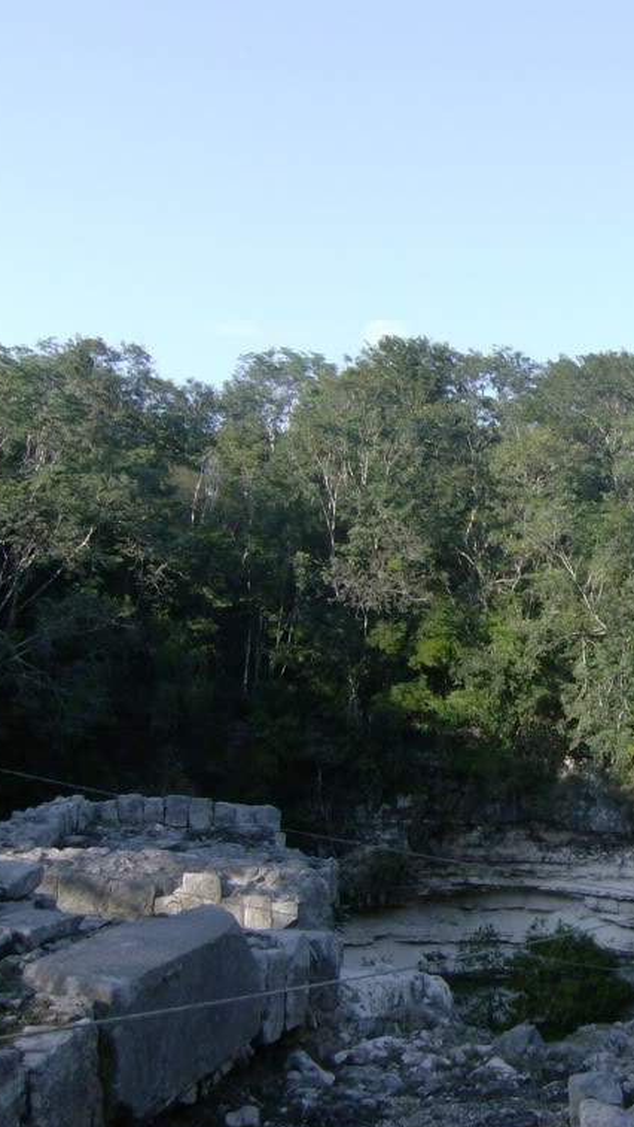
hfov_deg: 20.4
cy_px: 572
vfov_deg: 37.2
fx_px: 1673
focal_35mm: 56
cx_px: 715
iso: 100
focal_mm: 6.4
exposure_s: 1/288
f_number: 4.8
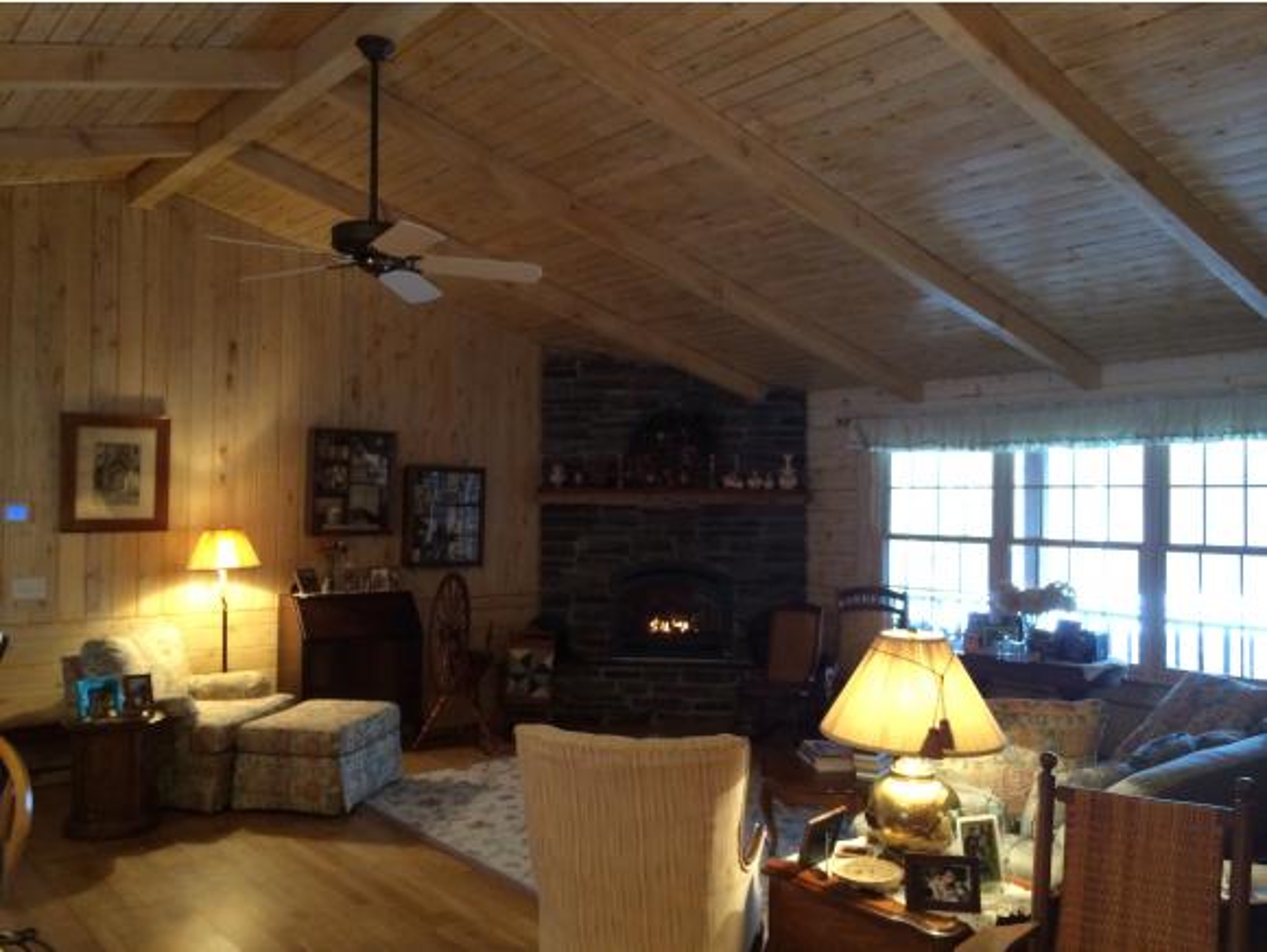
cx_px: 634
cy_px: 476
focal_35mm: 30
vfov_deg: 46.9
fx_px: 1099
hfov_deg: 59.9
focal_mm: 4.12
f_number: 2.2
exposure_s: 1/30
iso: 250
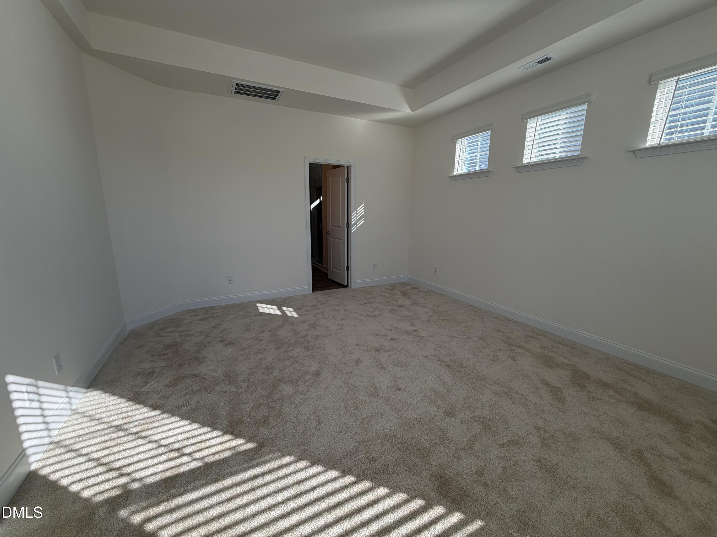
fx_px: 290
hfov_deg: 102.1
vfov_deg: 85.7
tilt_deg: -11.5
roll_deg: -0.1
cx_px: 358
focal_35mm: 14
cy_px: 268
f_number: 2.2
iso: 25
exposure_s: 1/120
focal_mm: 2.22
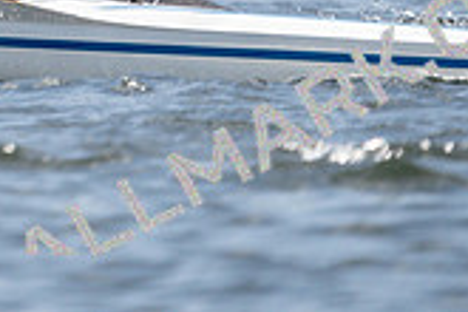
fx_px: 27493
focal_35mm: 2115
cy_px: -231
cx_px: -292
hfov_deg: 1.0
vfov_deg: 0.7
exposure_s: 1/2000
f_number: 6.3
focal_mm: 600
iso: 400
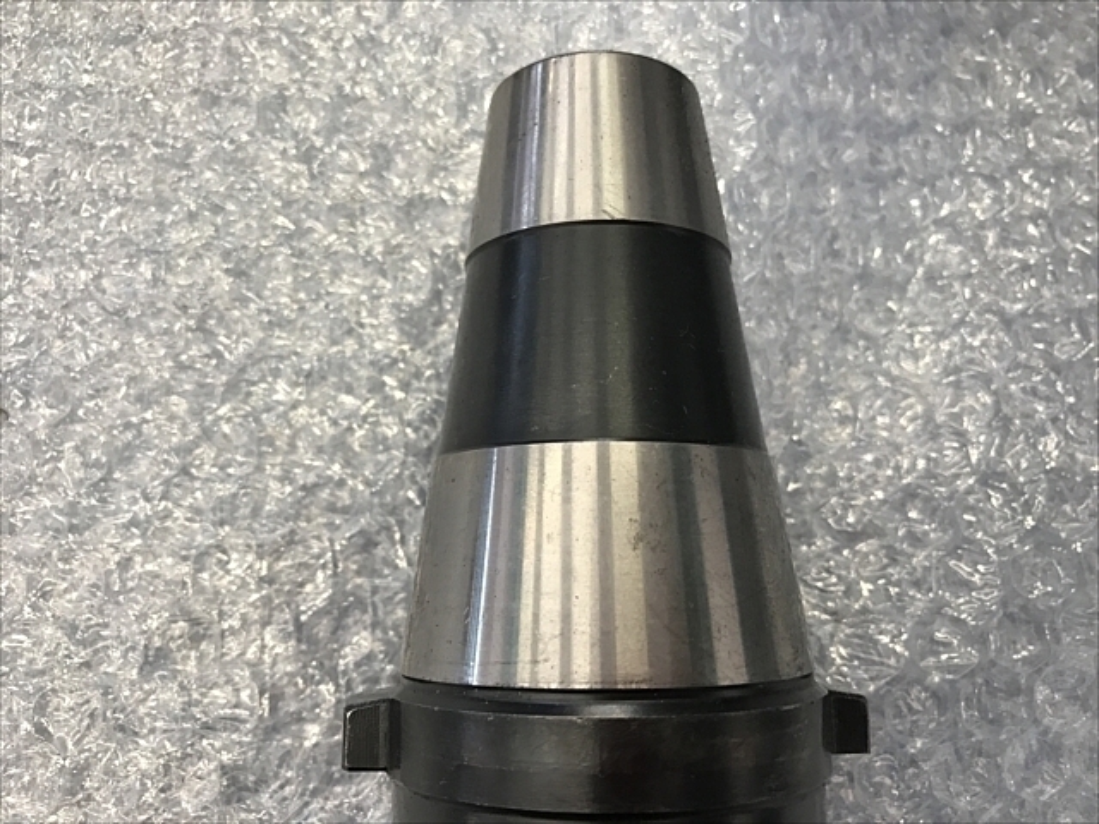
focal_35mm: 28
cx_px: 550
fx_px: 889
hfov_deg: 63.4
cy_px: 412
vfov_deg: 49.7
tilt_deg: -75.8
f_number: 1.8
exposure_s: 1/30
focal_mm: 3.99
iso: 20
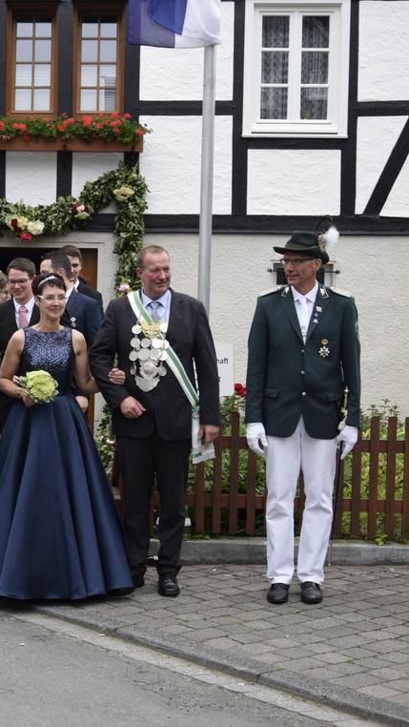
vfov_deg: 27.9
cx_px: -30
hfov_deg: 15.5
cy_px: 364
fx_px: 1464
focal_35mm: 76
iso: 400
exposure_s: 1/160
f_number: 6.3
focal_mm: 32
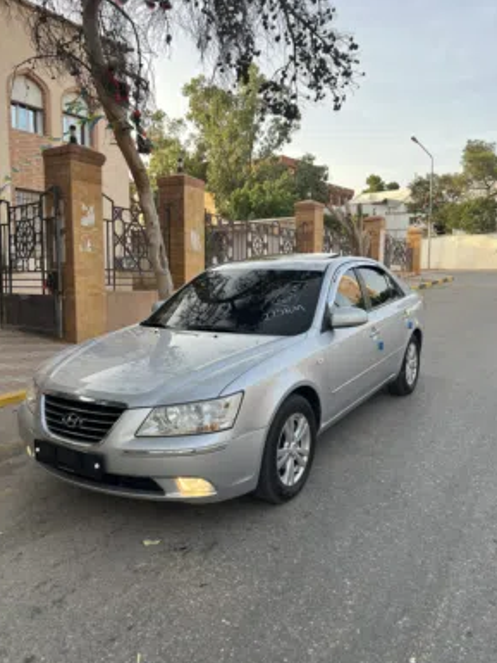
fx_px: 517
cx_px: 242
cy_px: 331
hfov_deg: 51.4
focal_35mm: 27
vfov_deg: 65.3
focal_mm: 5.7
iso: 50
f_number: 1.5
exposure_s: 1/635
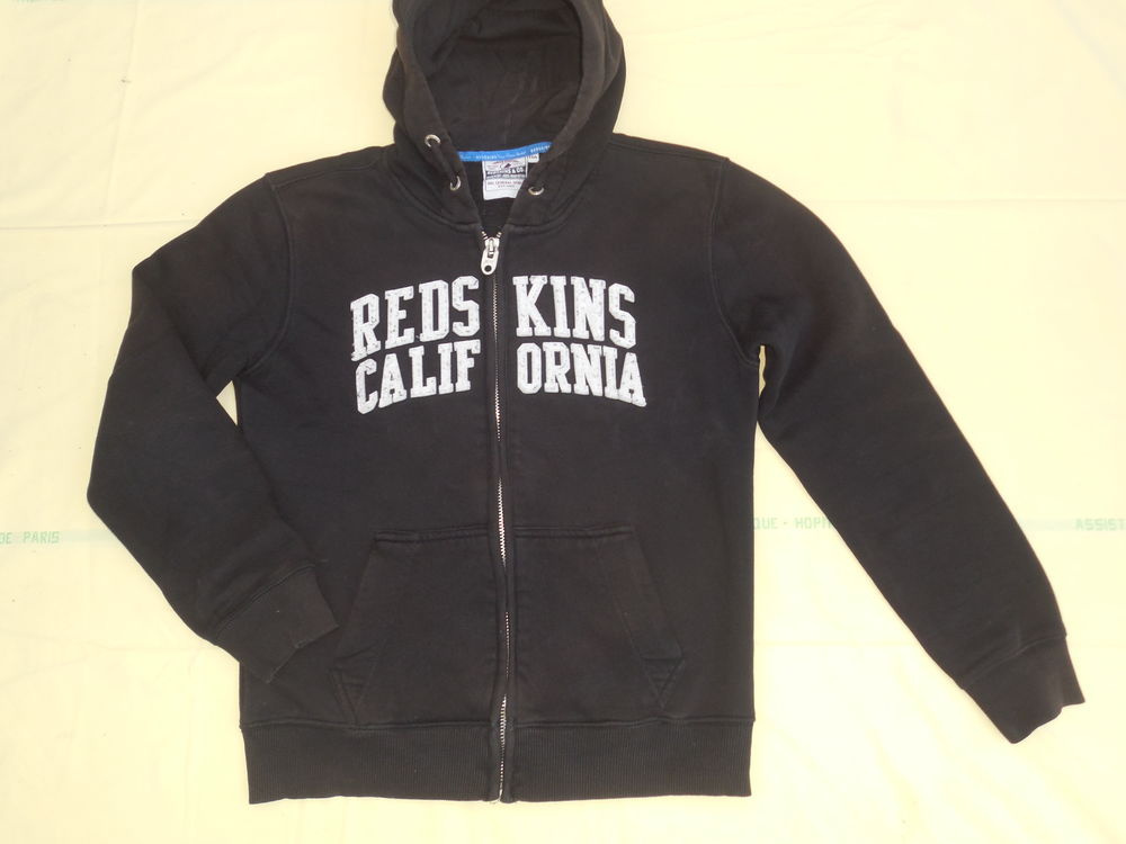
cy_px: 422
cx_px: 563
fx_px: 976
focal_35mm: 30
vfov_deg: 46.8
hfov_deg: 60.0
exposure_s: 1/25
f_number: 3.8
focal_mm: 5.3
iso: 200
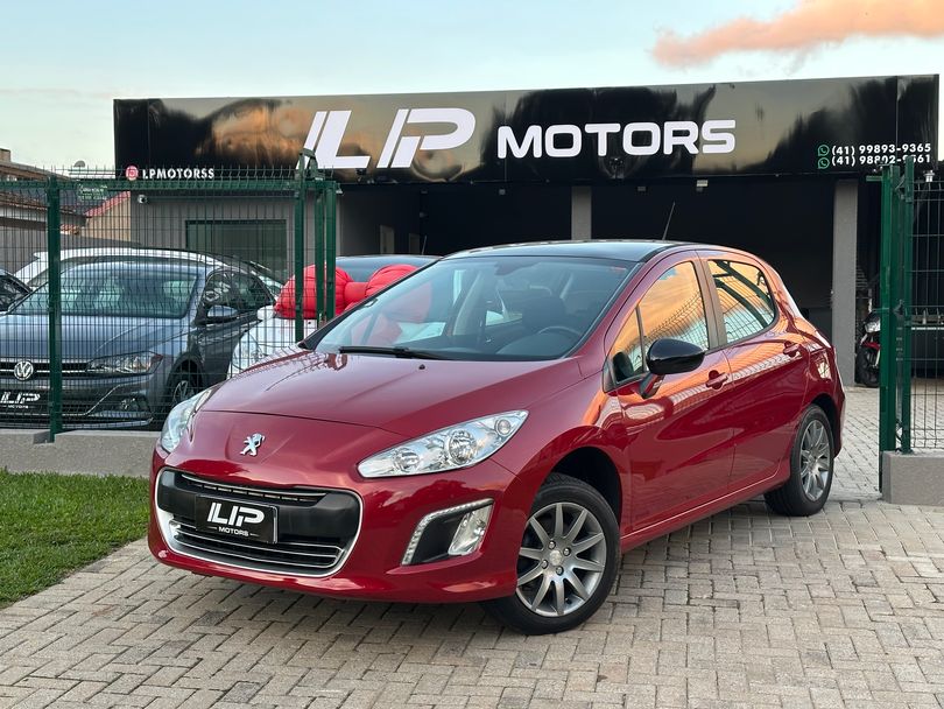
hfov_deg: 39.6
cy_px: 354
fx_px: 1309
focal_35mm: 48
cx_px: 472
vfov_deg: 30.3
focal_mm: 6.86
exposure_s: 1/121
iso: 80
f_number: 1.78
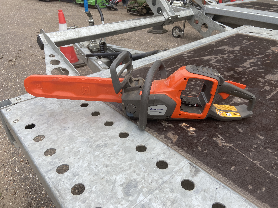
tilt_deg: -28.3
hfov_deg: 67.3
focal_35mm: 26
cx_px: 139
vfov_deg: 53.1
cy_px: 104
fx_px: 209
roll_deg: +0.5
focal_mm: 4.25
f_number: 1.8
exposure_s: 1/269
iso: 32
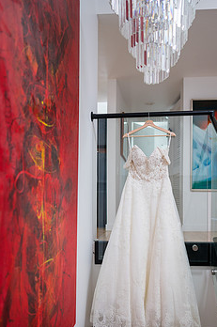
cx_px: 130
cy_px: 197
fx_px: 281
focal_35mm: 31
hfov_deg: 42.0
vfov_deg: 59.8
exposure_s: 1/320
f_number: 1.8
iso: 400
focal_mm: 24
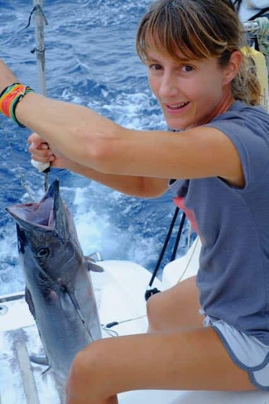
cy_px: 202
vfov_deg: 37.5
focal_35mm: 53
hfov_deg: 25.5
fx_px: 594
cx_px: 134
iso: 400
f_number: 10
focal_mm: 35
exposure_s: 1/125
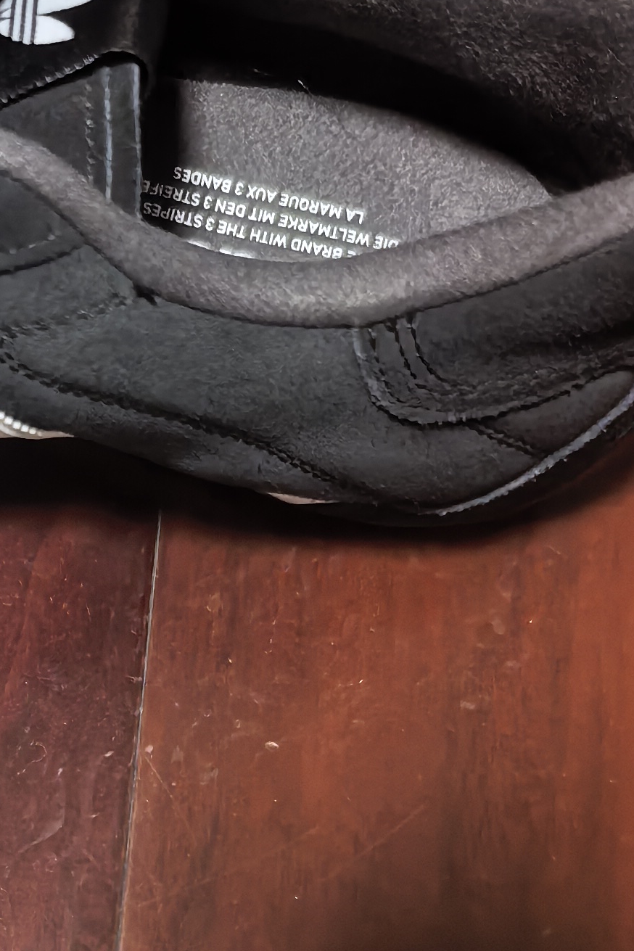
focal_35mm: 78
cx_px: -344
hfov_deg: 15.9
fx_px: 2060
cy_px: 960
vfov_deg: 24.7
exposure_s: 1/33.3
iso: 800
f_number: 1.4
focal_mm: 6.98
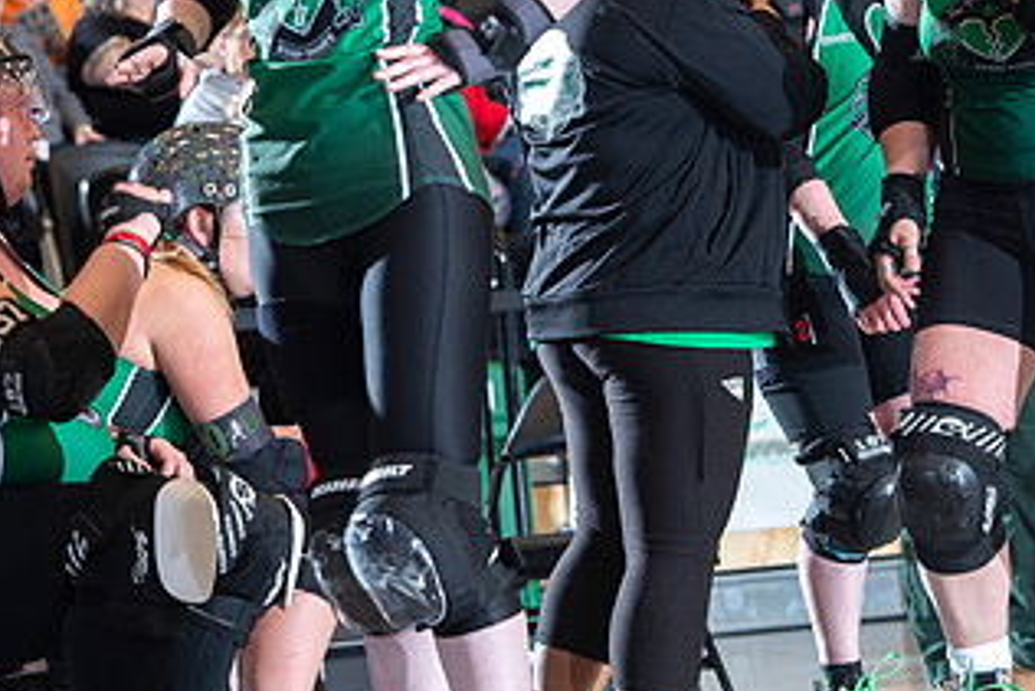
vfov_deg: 7.1
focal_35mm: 193
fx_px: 5551
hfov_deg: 10.6
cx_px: 213
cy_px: 270
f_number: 5.6
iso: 640
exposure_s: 1/160
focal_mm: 105
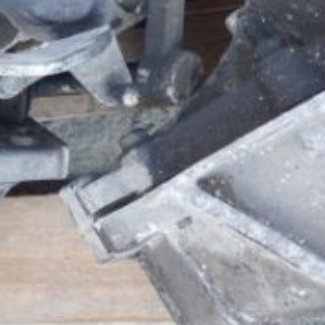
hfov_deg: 20.6
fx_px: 797
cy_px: 68
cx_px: -123
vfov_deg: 22.8
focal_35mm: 75
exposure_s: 1/100
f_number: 1.8
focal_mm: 5.23
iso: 64
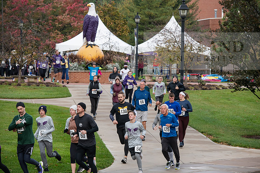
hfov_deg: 11.4
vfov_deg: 7.6
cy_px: 86
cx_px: 130
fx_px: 1300
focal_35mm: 180
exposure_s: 1/500
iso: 640
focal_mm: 180
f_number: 6.3
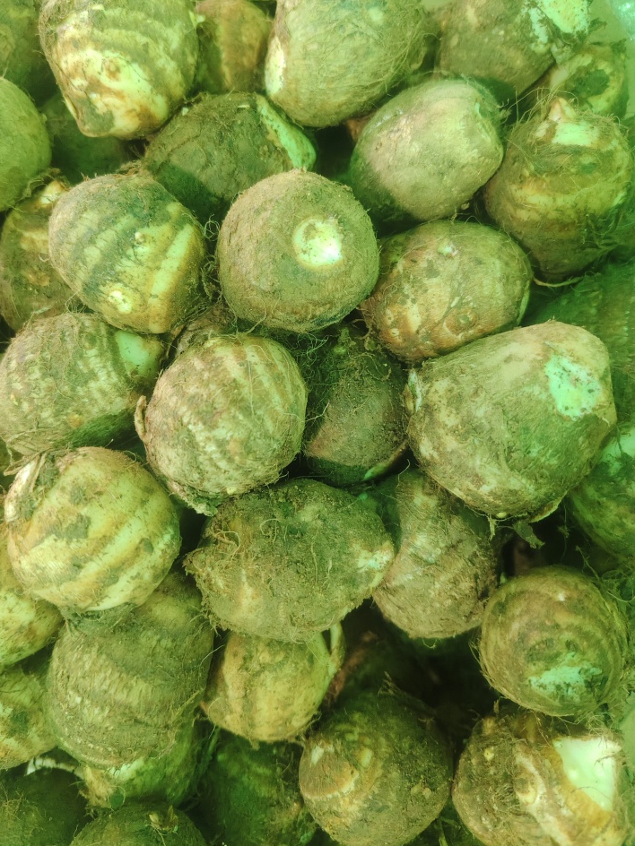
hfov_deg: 53.0
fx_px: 636
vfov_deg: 67.2
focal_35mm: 26
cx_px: 305
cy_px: 394
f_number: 1.88
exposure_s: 1/100
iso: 1237
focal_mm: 5.56
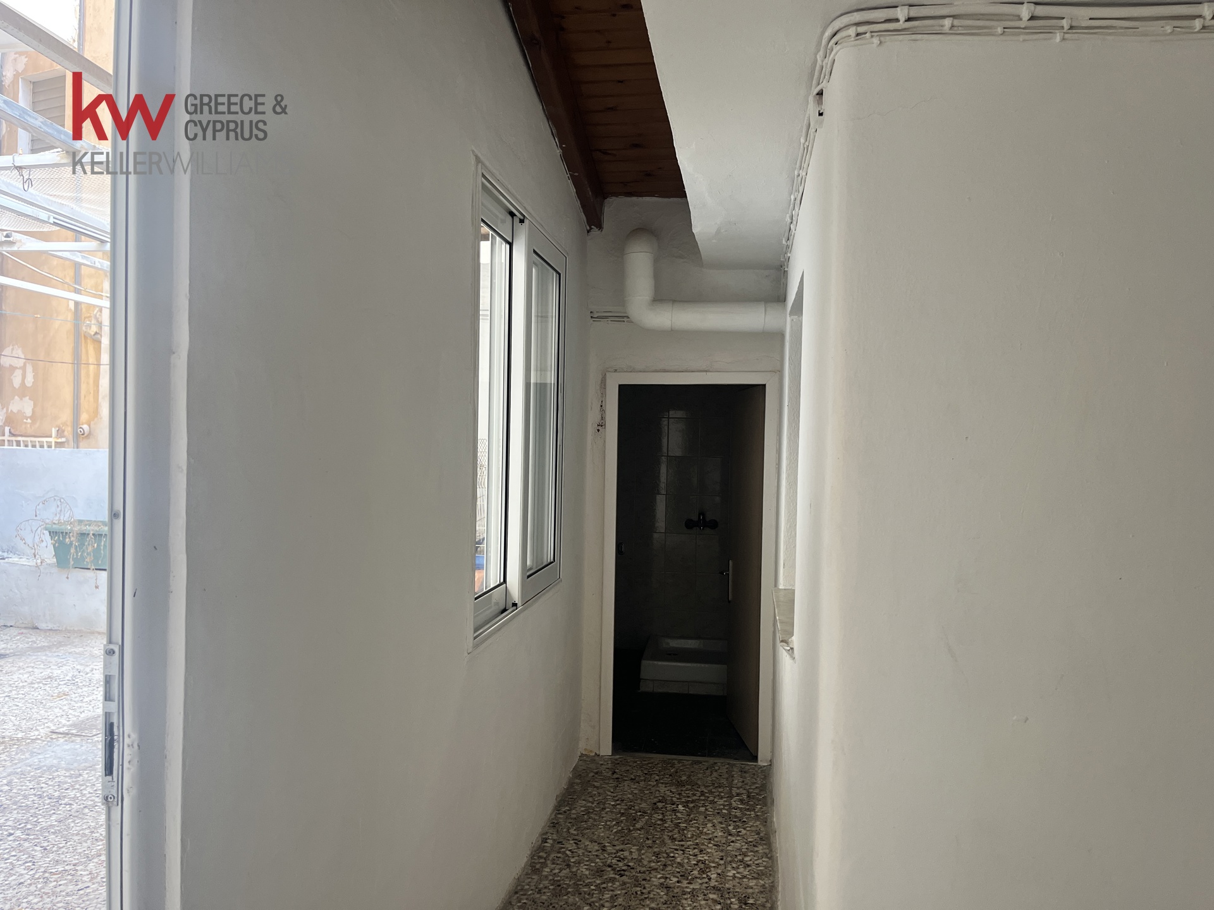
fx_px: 912
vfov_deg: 53.1
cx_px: 607
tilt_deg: -1.6
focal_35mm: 26
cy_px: 455
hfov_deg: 67.3
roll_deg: -0.6
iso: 125
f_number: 1.6
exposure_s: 1/100
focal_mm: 5.1
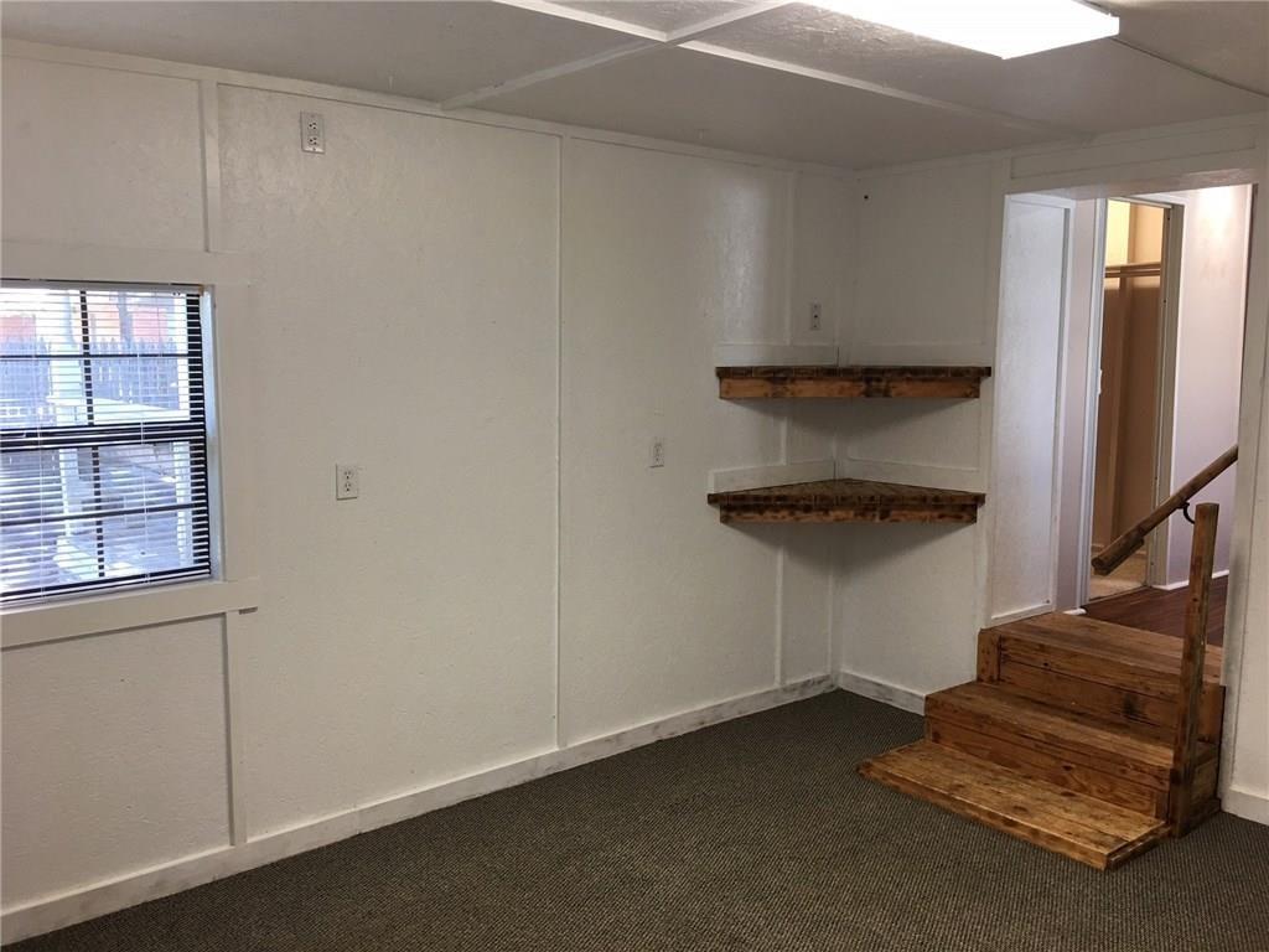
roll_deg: -0.6
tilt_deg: -7.4
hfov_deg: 61.7
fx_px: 1063
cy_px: 476
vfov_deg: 48.2
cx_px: 634
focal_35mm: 29
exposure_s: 1/30
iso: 40
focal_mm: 4.15
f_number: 2.2
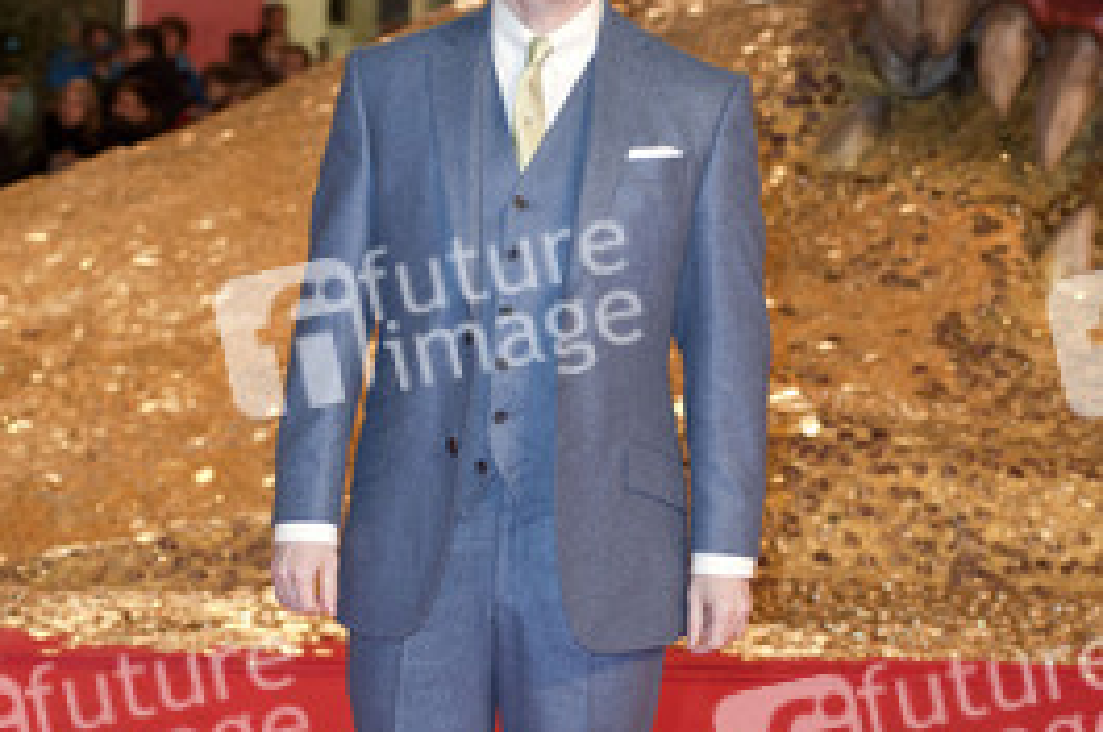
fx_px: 3703
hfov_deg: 16.9
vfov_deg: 11.3
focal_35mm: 121
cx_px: 552
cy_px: 528
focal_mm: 80
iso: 1000
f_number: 5.6
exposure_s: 1/160
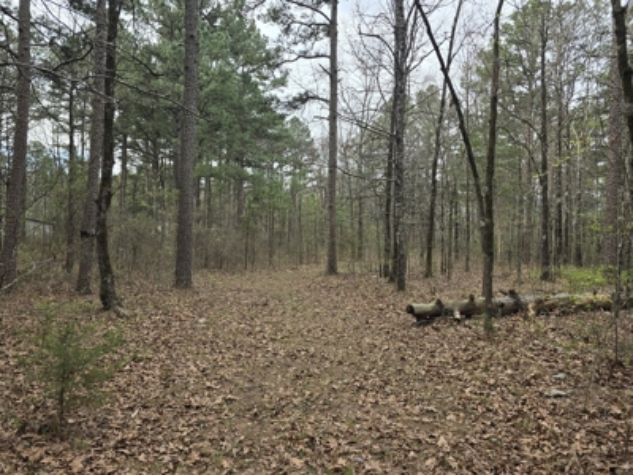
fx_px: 421
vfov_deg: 58.9
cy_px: 238
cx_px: 316
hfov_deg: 73.9
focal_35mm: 23
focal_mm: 6.3
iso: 12
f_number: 1.7
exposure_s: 1/180
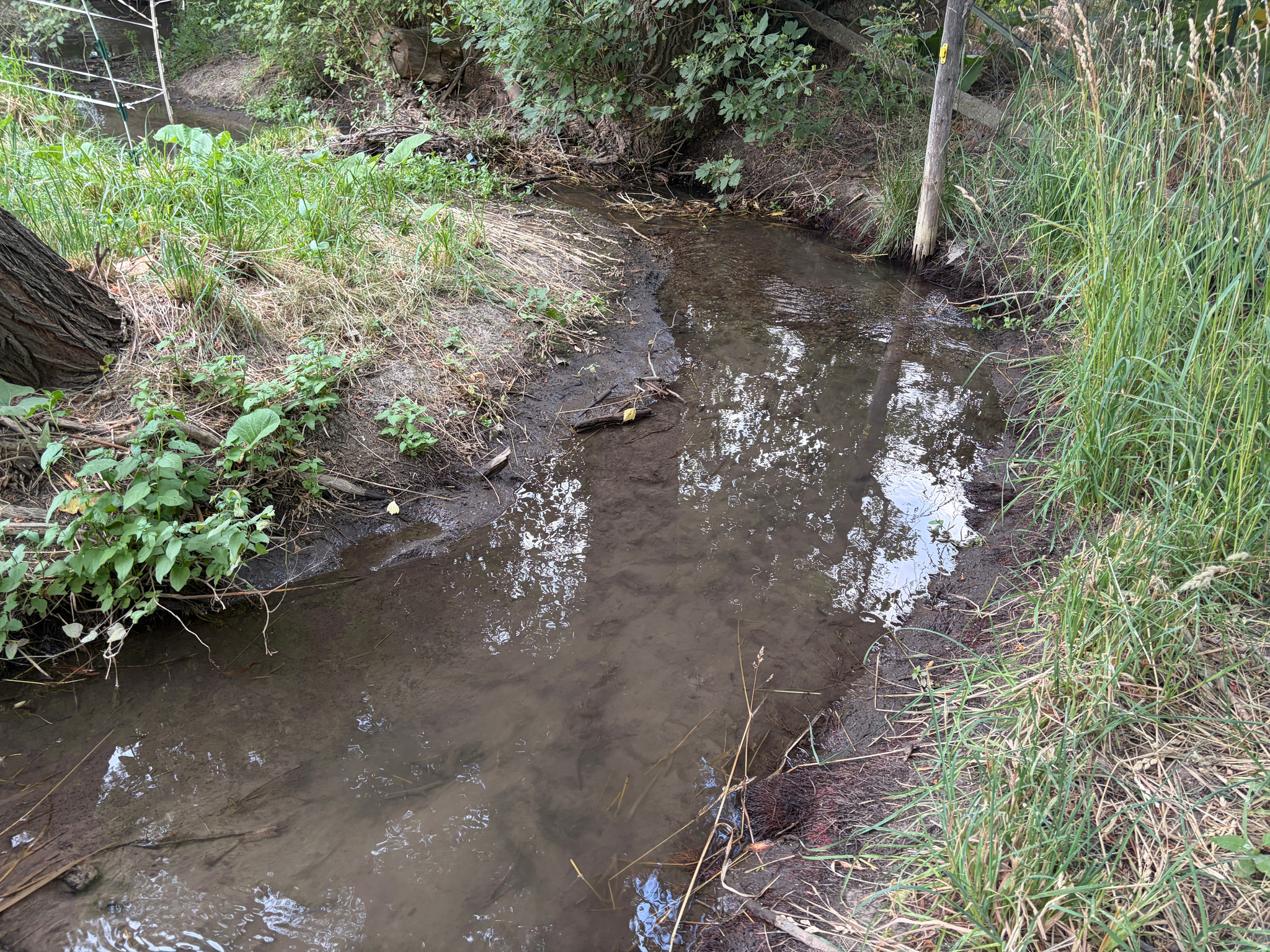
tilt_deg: -29.4
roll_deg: -5.1
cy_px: 476
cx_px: 635
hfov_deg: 67.3
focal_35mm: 26
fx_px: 954
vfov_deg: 53.1
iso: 125
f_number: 1.6
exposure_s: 1/91
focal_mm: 5.96
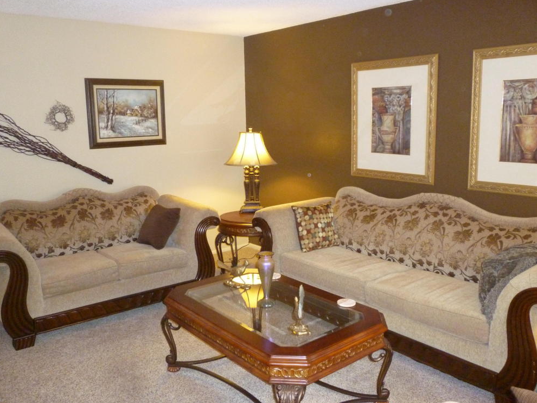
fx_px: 465
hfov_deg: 60.0
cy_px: 205
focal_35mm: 30
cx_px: 266
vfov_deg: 46.8
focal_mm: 5.2
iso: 640
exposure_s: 1/30
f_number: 3.3
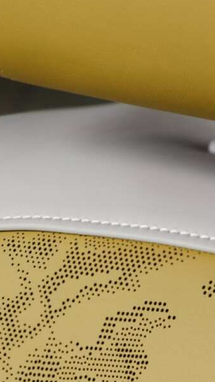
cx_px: 142
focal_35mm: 254
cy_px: 145
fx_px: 2573
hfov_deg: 4.8
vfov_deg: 8.5
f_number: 11
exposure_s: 4
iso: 100
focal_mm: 110
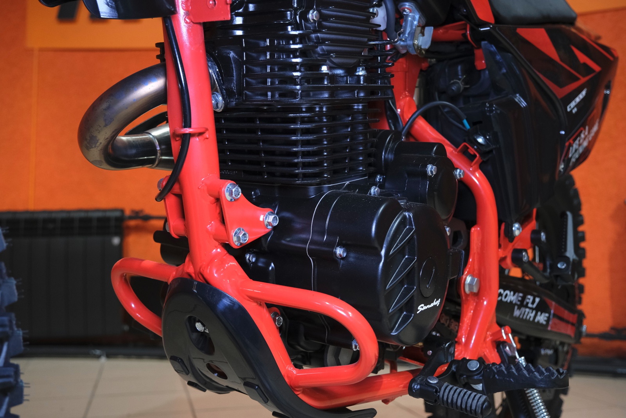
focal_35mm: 37
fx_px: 643
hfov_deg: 51.9
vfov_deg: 35.9
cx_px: 313
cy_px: 209
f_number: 4
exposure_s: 1/125
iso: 1600
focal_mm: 24.7
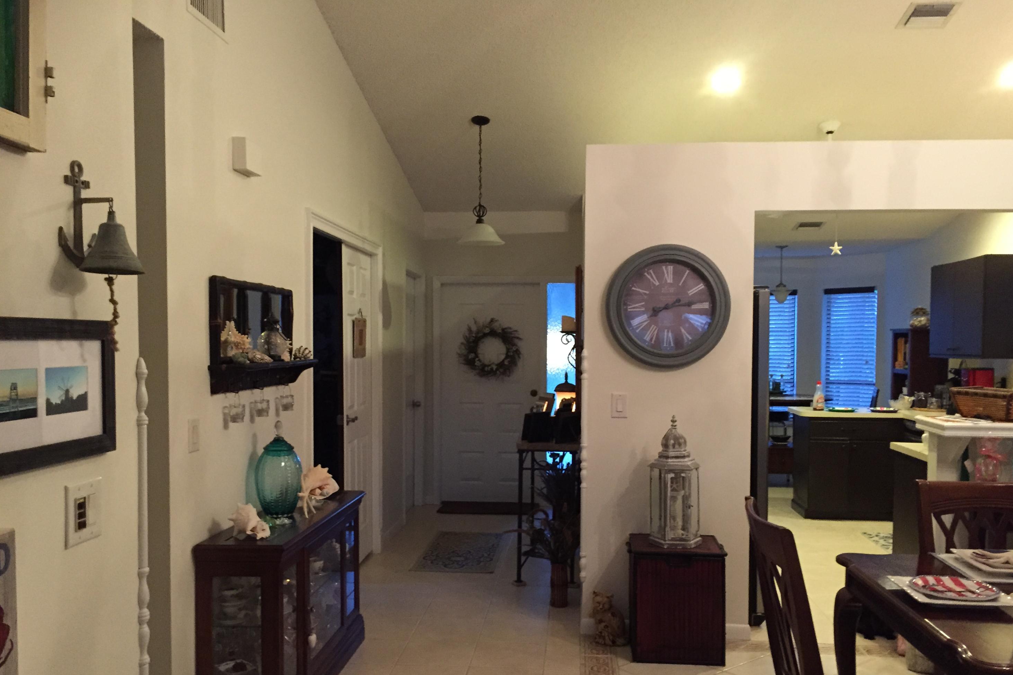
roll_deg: -1.5
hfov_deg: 60.3
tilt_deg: -2.6
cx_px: 520
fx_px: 872
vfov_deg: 42.2
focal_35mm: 31
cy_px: 389
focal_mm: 4.15
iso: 250
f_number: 2.2
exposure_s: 1/15
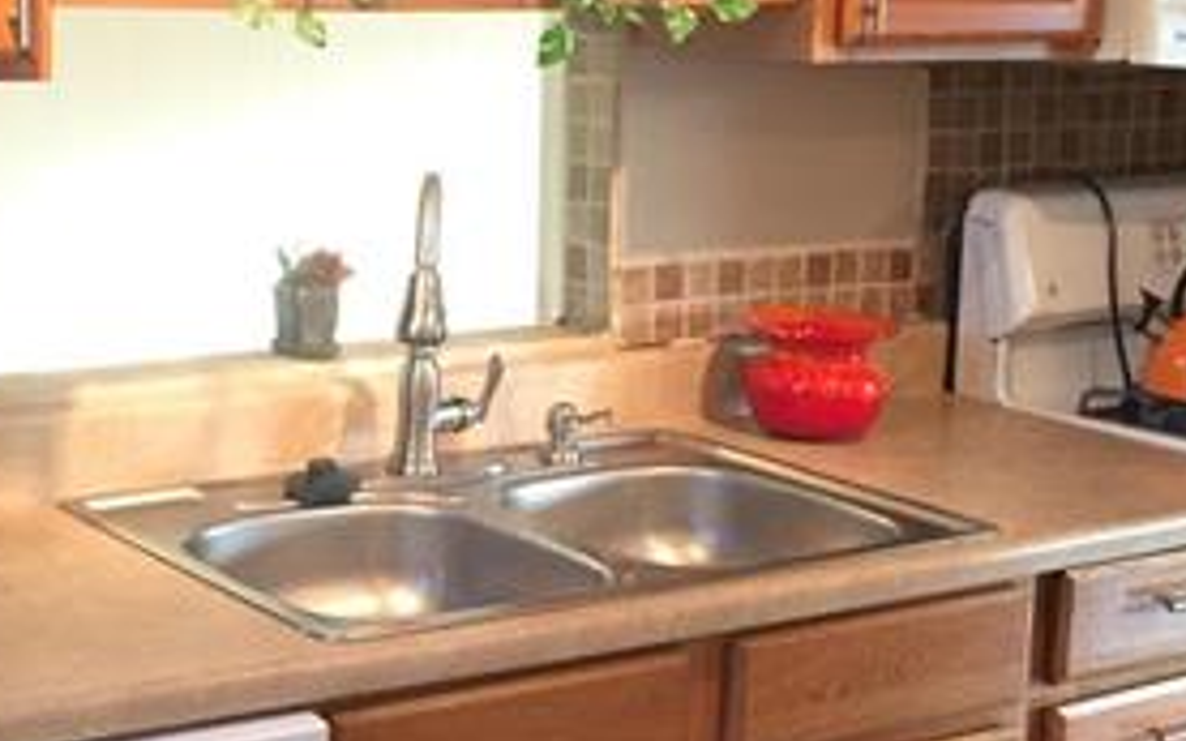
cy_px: 373
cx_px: 415
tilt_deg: -10.8
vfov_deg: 18.3
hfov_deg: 28.8
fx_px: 2294
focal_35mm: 71
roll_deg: -1.2
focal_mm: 4.15
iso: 160
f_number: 2.2
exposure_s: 1/30
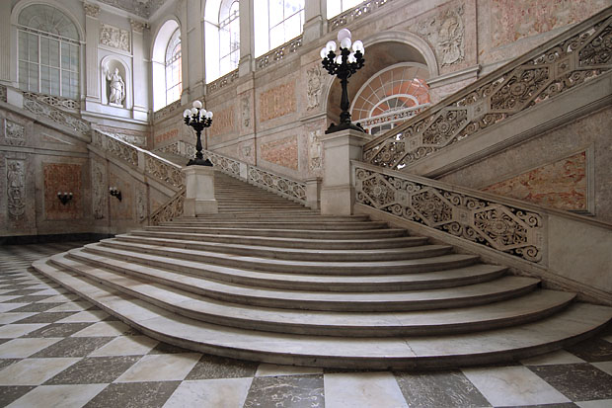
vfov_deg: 67.4
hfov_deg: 90.0
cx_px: 306
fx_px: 306
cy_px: 204
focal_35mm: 18
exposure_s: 1/30
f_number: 4
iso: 100
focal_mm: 12
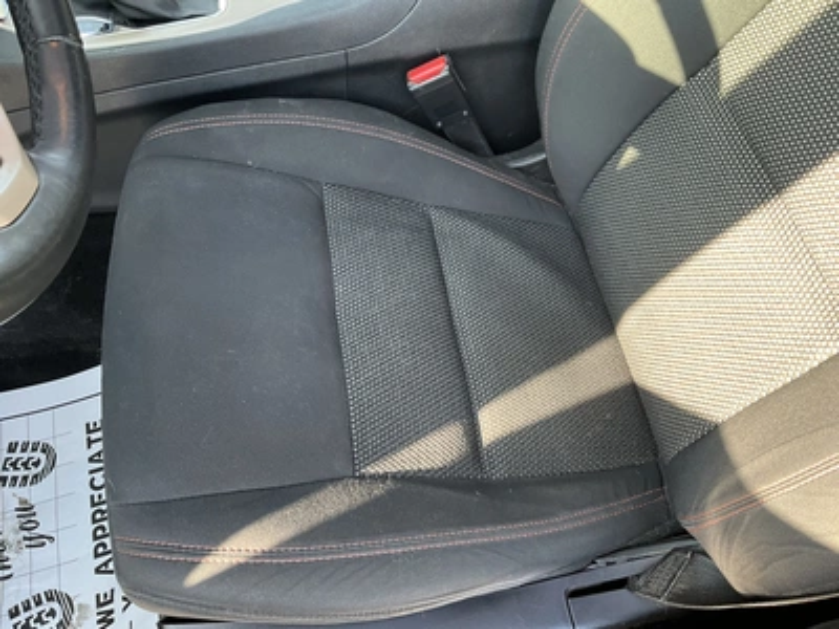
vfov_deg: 48.2
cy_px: 314
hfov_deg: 61.7
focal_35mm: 29
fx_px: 703
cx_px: 420
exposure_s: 1/99
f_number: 1.8
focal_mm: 3
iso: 64
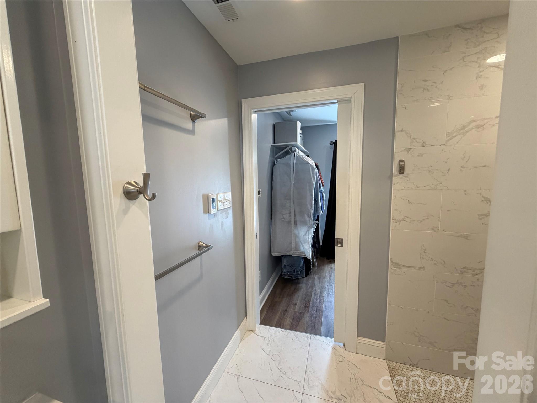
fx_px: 217
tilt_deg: -6.8
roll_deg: +1.6
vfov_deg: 85.7
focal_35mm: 14
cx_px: 268
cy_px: 202
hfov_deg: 102.1
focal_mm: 2.22
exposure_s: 1/120
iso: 250
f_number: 2.2
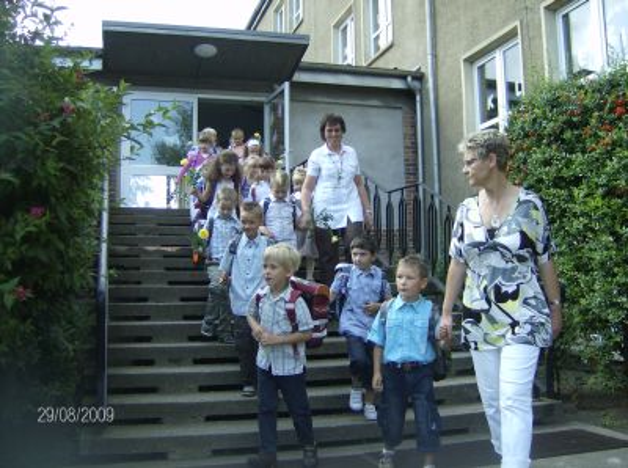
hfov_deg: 51.5
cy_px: 234
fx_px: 652
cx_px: 314
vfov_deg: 39.5
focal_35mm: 36
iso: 100
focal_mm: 6
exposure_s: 1/200
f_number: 2.8
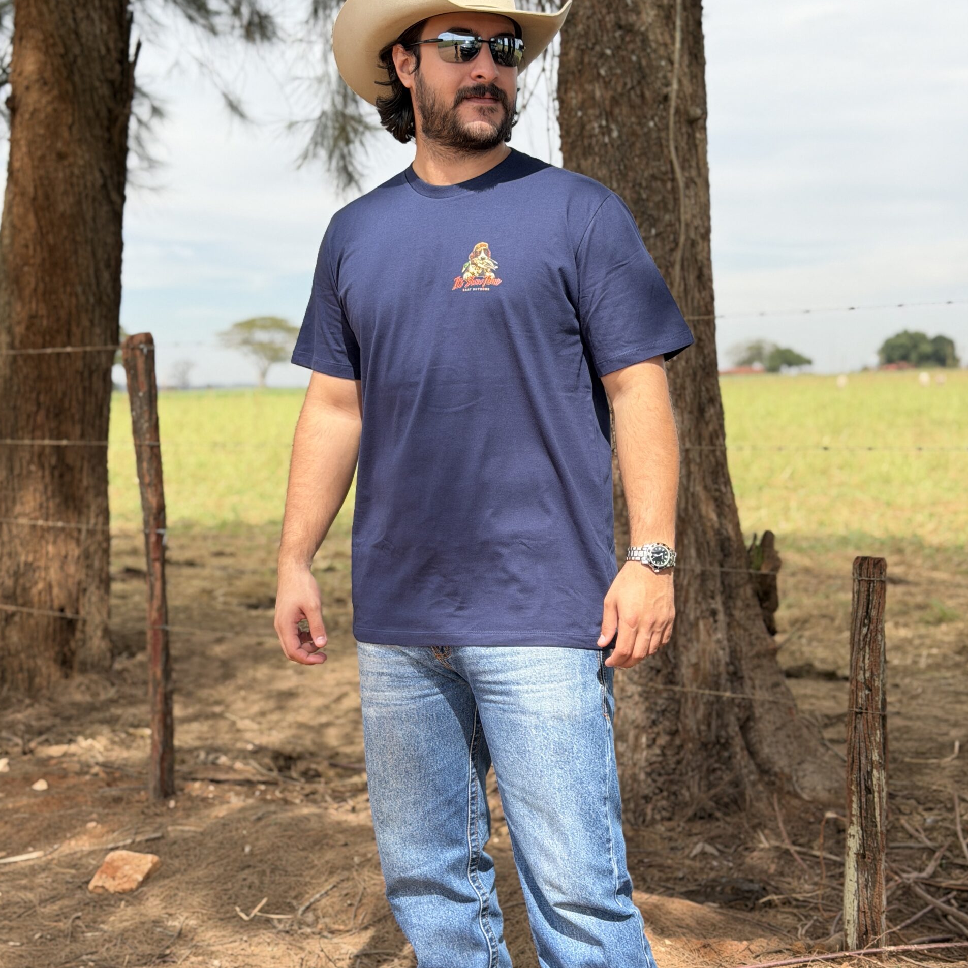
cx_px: 484
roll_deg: +0.8
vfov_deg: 30.0
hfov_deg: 30.0
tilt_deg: -7.0
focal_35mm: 57
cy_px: 534
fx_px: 1803
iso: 64
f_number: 1.78
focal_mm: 6.76
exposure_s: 1/2865
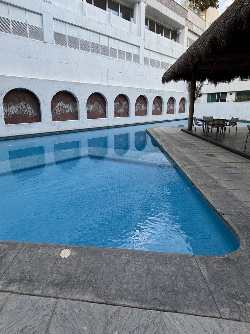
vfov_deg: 90.1
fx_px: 164
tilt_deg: -9.2
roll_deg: +0.6
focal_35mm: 17
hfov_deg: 74.2
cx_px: 105
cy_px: 138
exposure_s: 1/190
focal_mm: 2.22
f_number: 2.2
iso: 50
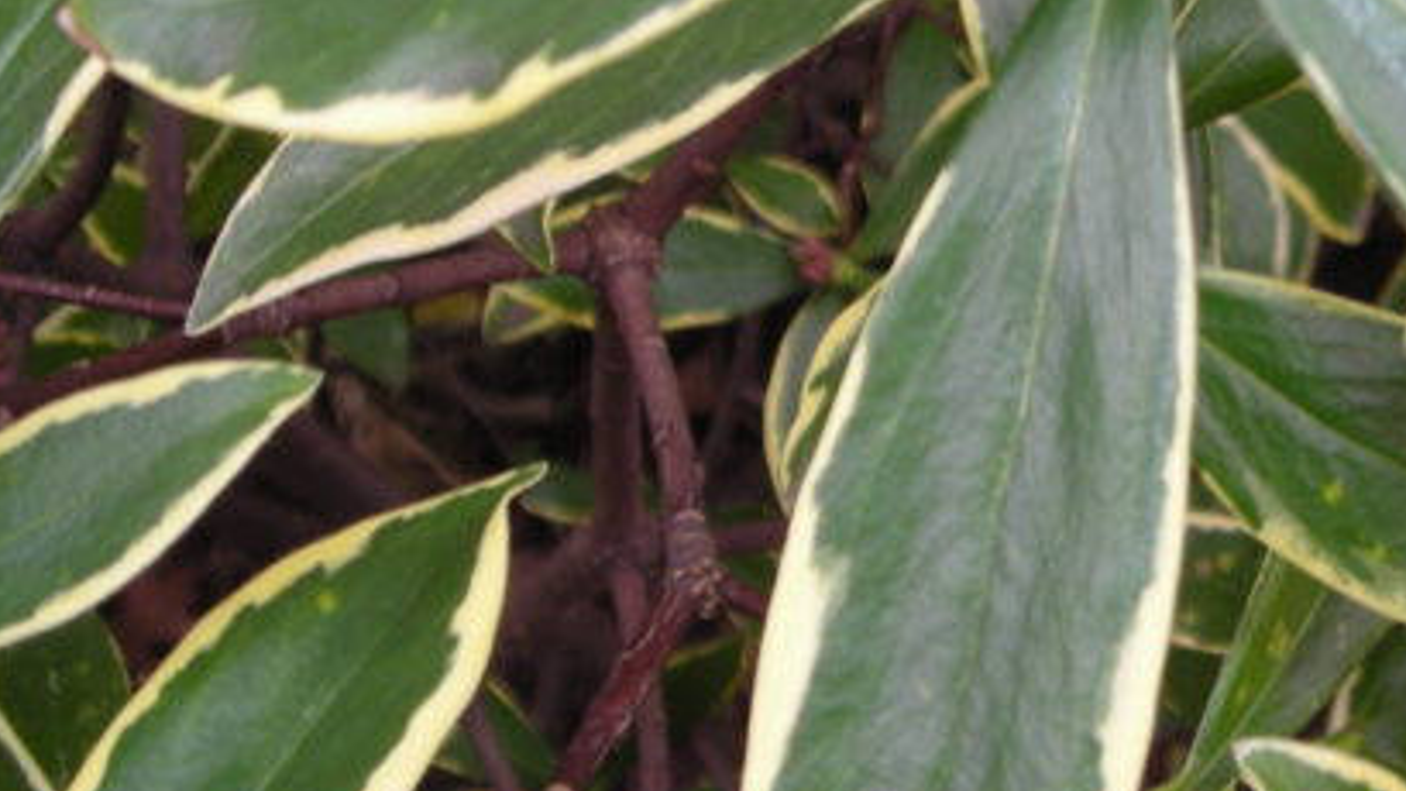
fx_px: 3020
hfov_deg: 25.6
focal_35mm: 81
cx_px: 1200
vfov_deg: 14.7
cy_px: 58
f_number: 3.2
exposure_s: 1/30
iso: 50
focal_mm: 6.3
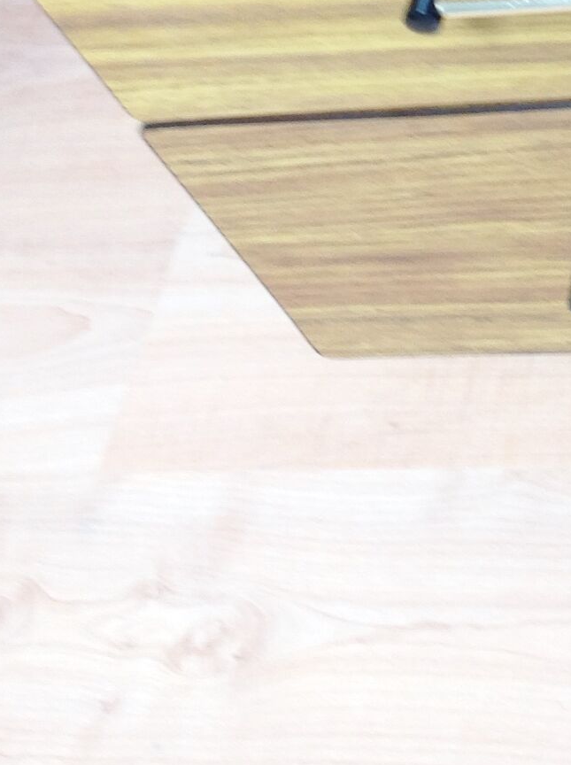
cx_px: 738
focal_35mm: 105
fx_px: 2316
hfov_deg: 13.5
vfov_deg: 18.1
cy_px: -66
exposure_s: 1/20
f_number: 2.4
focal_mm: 4.28
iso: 50
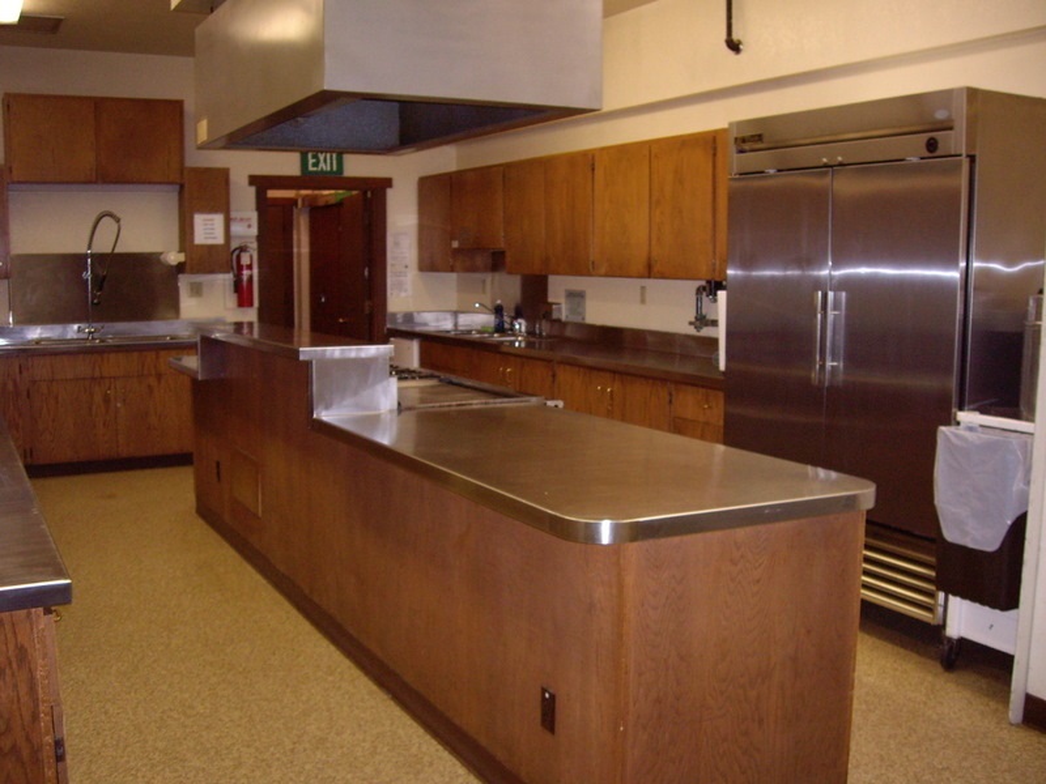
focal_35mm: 38
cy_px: 392
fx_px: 1148
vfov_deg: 37.7
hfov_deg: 49.0
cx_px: 523
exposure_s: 1/40
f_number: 2.7
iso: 200
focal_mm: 6.2
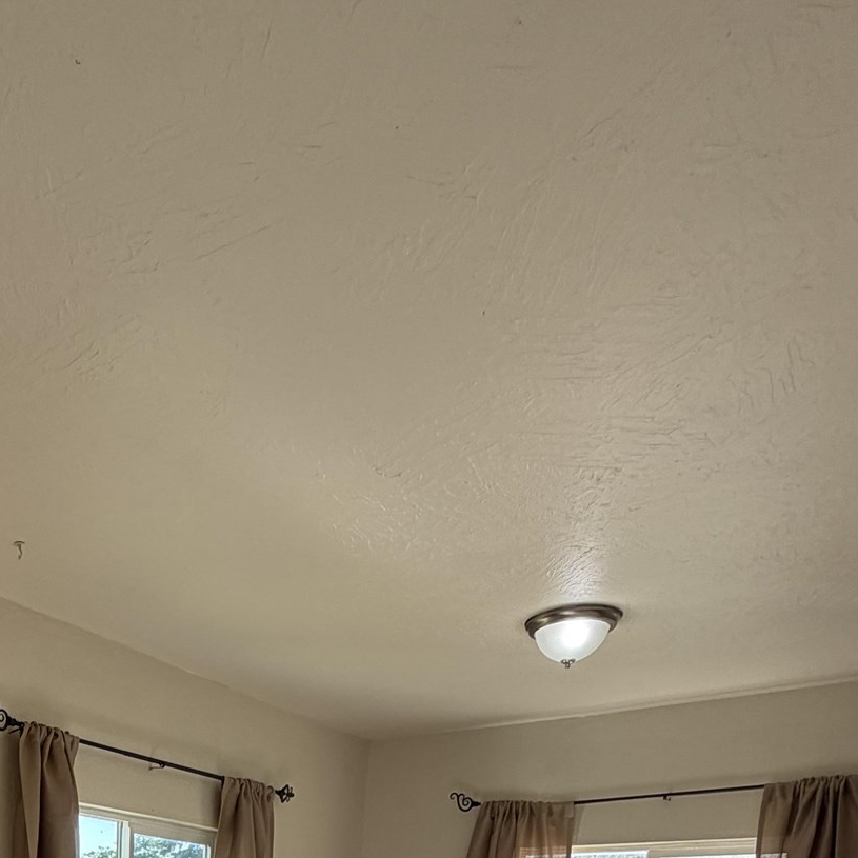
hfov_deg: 43.7
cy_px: 1149
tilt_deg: -9.2
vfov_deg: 33.0
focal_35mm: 35
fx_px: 981
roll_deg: -1.2
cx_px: 107
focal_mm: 2.22
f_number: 2.2
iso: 80
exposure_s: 1/121
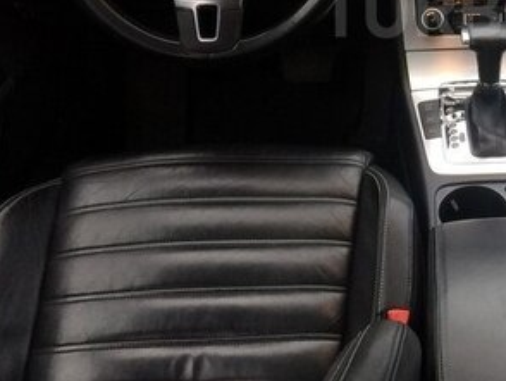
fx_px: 951
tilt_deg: -24.5
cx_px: 497
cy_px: 11
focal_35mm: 65
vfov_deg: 21.9
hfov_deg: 28.1
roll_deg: +0.5
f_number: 2.2
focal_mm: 4.15
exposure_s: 1/33
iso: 40
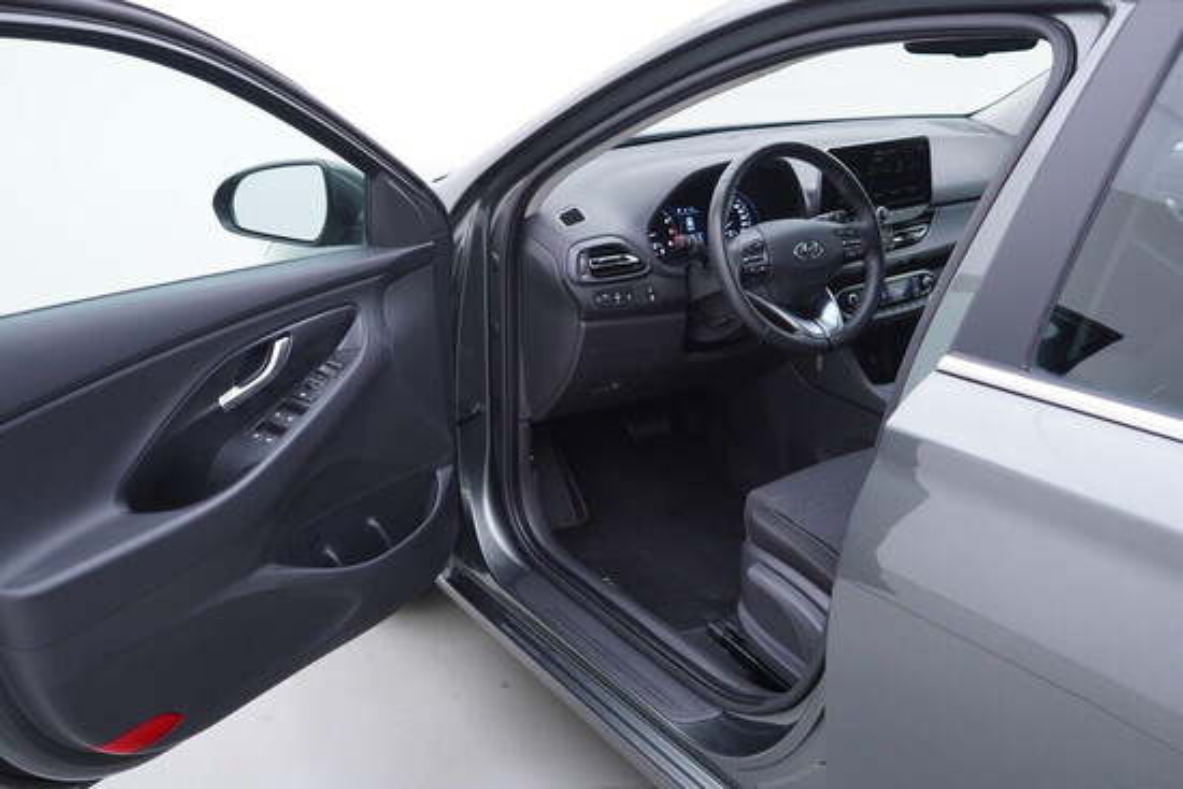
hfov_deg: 53.1
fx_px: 1183
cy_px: 394
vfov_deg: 36.9
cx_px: 592
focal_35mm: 36
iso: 125
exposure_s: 1/40
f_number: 2.8
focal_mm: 24
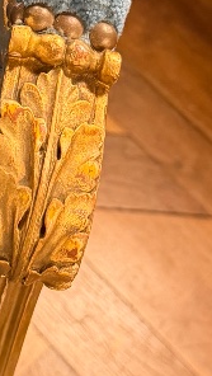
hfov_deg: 11.3
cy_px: 57
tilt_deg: -62.7
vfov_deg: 19.9
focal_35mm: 106
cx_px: -29
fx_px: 1057
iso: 640
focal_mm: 6.76
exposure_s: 1/33
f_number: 1.78
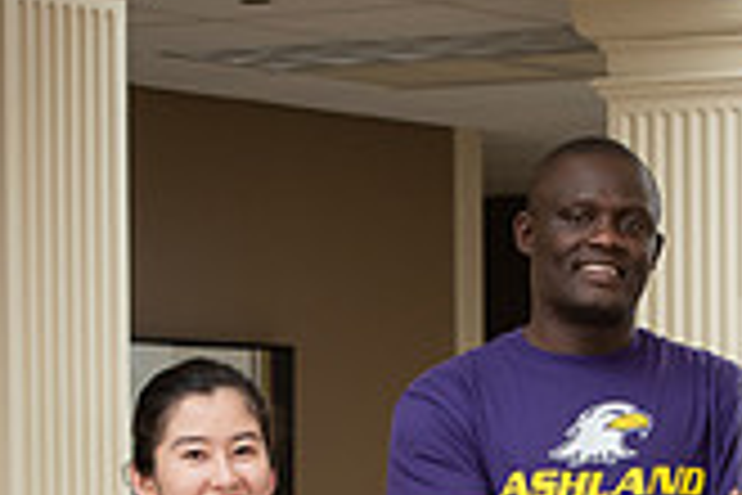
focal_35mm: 246
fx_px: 5070
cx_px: 603
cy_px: 844
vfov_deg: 5.5
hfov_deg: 8.4
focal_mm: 70
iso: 1000
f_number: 7.1
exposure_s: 1/200
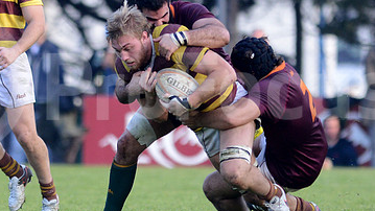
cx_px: 131
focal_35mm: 710
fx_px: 7060
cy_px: 84
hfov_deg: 3.0
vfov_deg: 1.7
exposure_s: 1/1000
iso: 1100
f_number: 4
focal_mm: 420
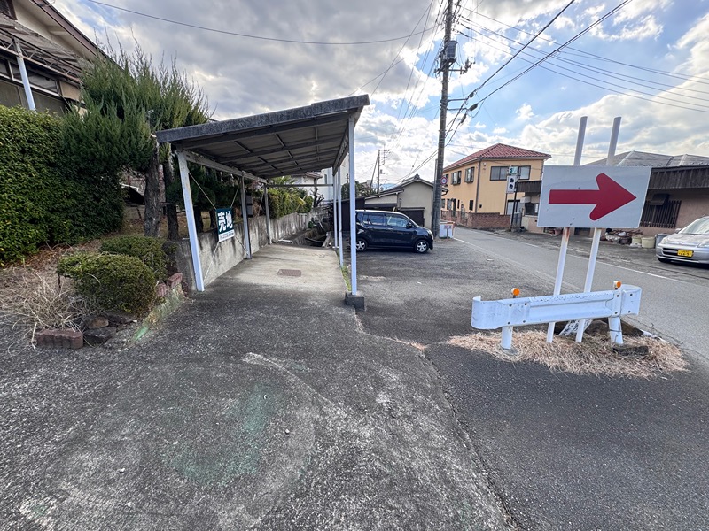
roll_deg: +0.5
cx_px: 354
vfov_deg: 85.7
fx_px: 287
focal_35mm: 14
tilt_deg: -13.3
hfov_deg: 102.1
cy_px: 266
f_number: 2.2
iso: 40
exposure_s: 1/283
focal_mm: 2.22
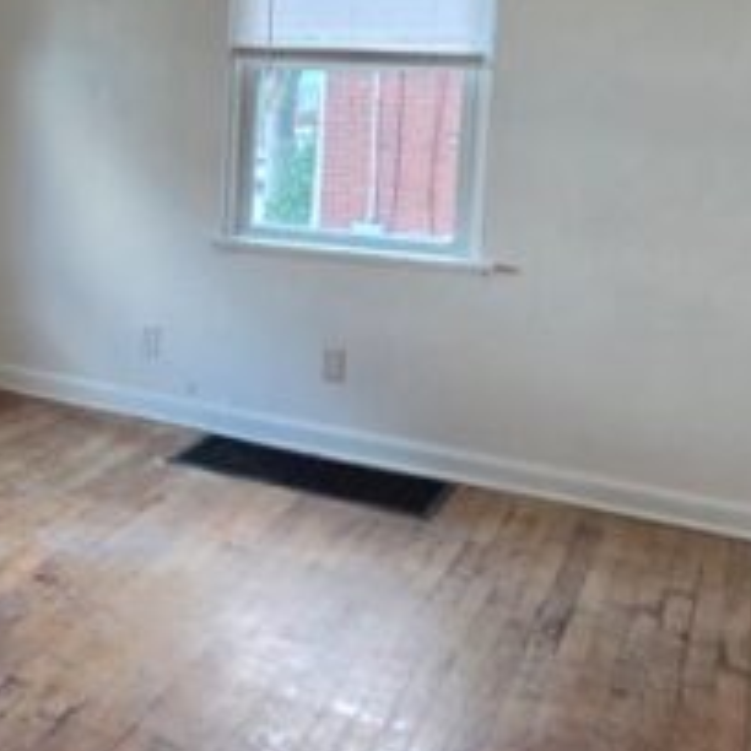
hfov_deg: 28.4
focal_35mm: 45
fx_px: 1105
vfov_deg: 36.5
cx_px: -298
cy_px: 173
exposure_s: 1/60
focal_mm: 2.2
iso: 160
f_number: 1.9
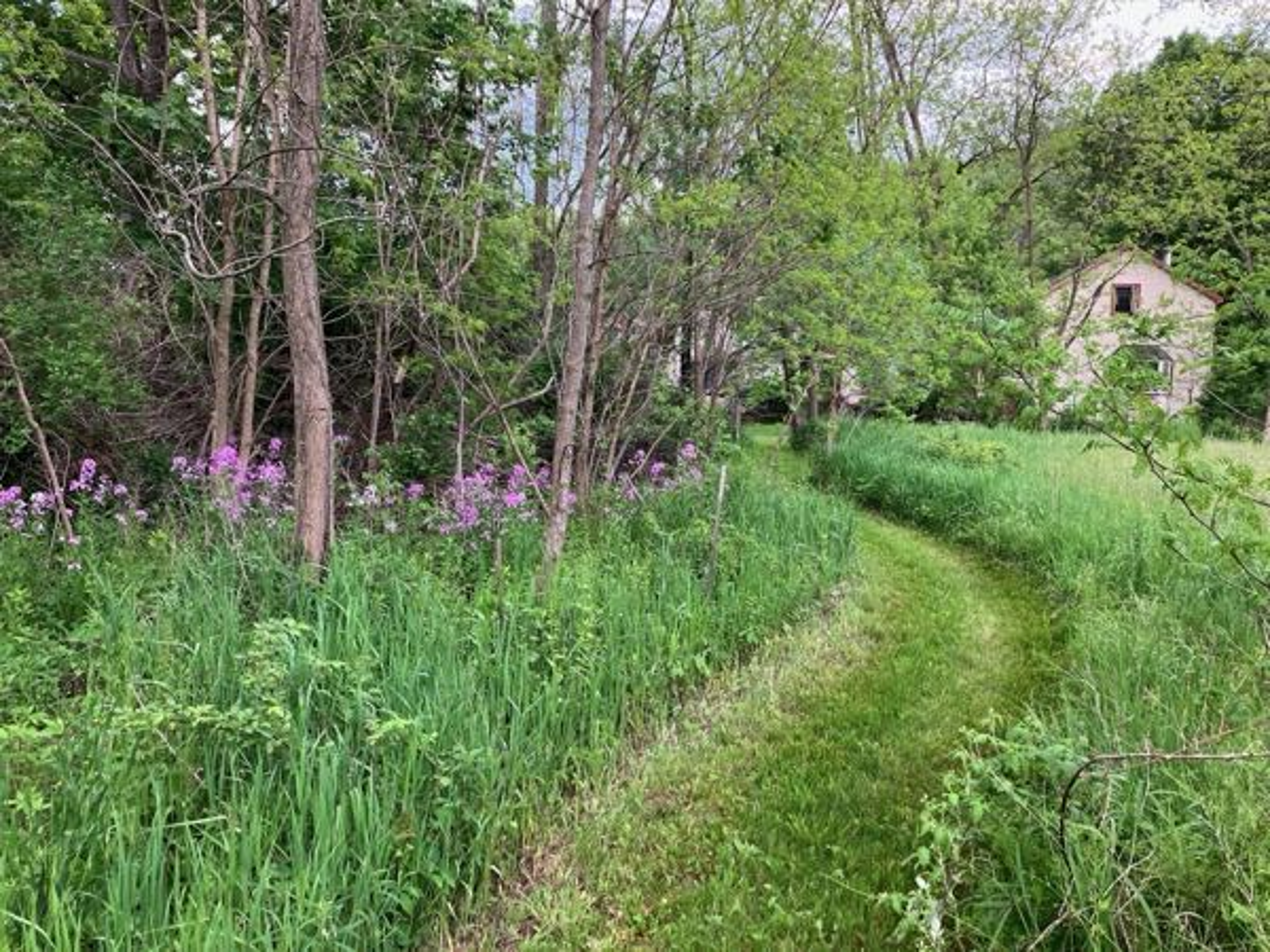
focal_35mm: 28
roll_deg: -0.8
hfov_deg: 63.4
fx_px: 1027
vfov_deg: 49.7
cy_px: 476
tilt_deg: -4.1
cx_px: 635
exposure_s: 1/121
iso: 64
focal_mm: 3.99
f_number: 1.8
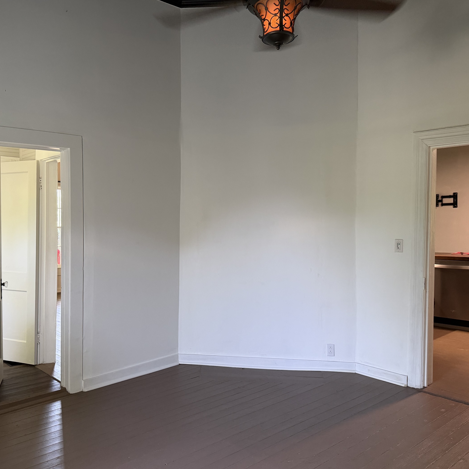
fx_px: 445
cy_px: 231
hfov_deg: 55.5
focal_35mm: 29
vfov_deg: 55.6
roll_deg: +1.8
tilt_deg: +0.6
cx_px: 208
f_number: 1.78
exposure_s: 1/60
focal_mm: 6.76
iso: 250
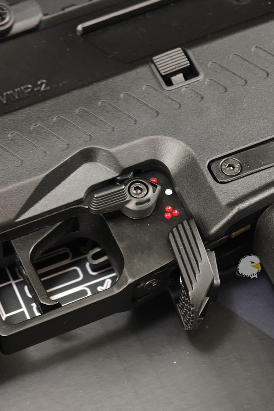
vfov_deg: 17.3
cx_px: 87
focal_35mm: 118
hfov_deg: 11.6
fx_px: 1347
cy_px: 206
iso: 2586
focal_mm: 22.48
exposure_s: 1/10
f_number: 2.67
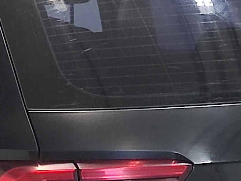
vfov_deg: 5.9
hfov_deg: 7.9
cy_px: 246
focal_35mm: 249
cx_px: 35
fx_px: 1733
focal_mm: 4.74
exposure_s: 1/50
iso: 198
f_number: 1.79
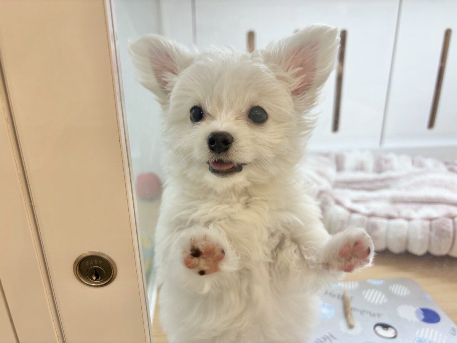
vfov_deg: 53.1
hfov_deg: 67.3
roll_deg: +1.2
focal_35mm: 26
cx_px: 228
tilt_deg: -20.0
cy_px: 172
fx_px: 343
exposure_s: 1/100
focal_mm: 5.96
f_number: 1.6
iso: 64
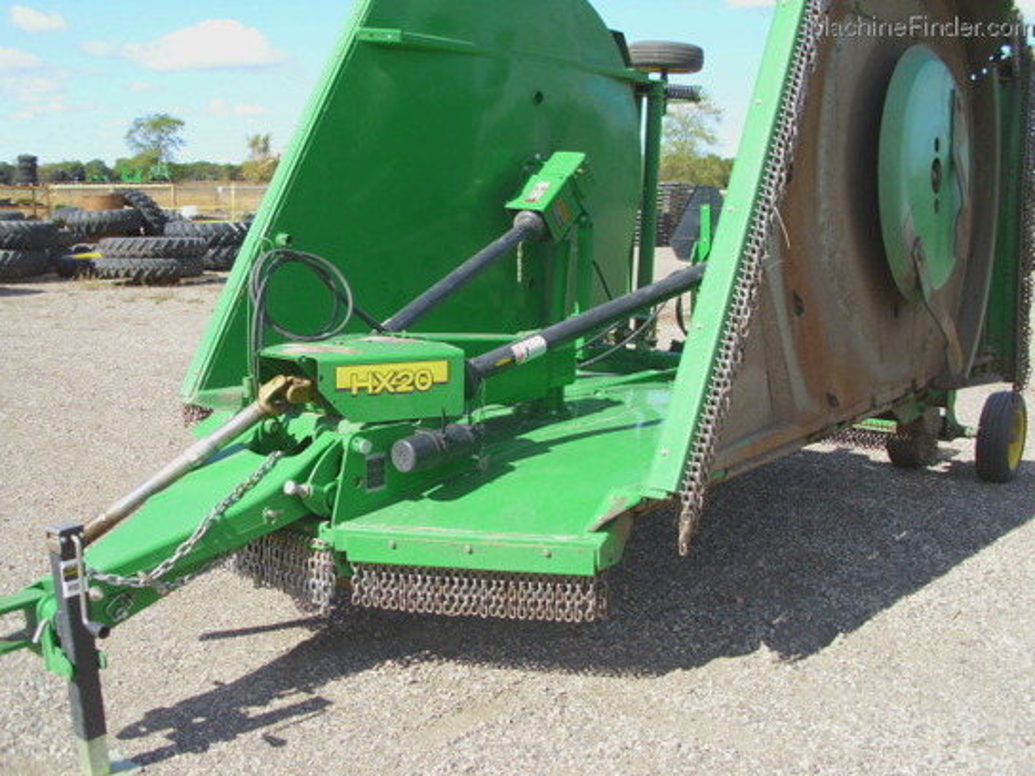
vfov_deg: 37.7
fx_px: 1136
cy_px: 388
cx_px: 518
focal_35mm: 38
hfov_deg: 49.0
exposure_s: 1/449
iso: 50
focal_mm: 6.36
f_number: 3
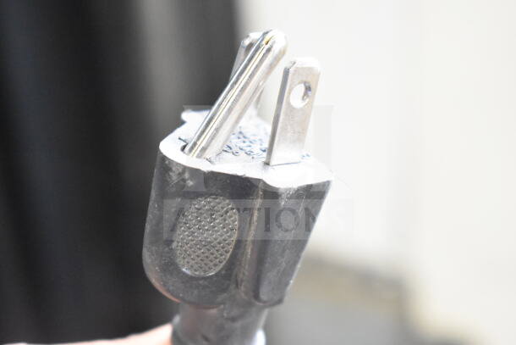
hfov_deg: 24.6
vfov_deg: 16.6
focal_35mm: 82
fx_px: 1183
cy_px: 172
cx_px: 258
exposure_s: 1/100
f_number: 5.6
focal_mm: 55
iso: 7200
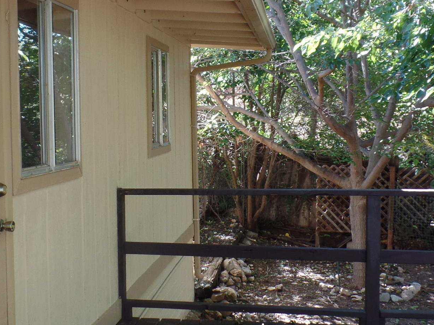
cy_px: 141
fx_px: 702
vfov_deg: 26.1
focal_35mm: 56
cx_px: 163
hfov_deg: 34.2
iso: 80
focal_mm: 4.1
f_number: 3.2
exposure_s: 1/60
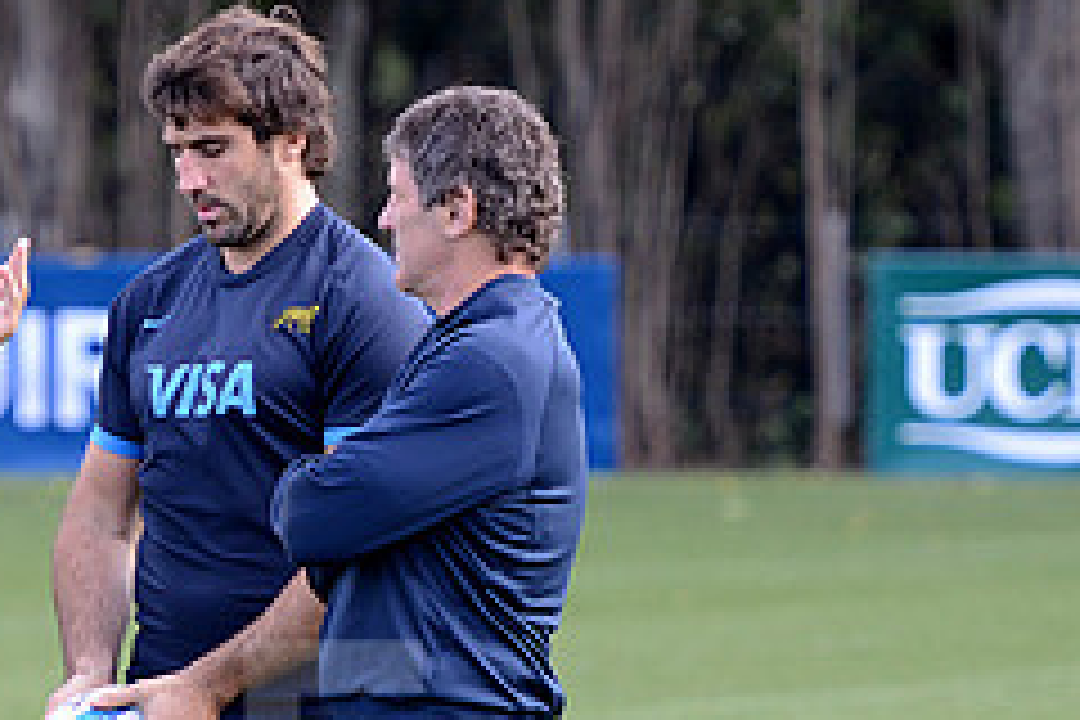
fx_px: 15209
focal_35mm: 507
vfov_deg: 2.7
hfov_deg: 4.1
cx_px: 50
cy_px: 776
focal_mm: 210
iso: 800
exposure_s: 1/800
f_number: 4
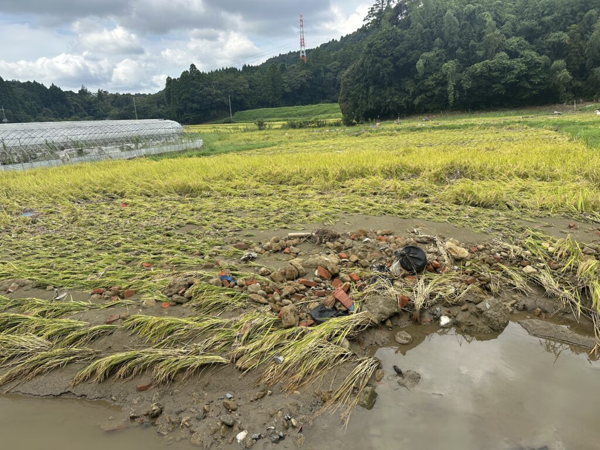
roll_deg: +3.1
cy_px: 225
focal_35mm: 24
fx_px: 416
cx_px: 300
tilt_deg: -13.7
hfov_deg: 71.6
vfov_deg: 56.8
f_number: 1.78
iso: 80
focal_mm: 6.86
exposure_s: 1/2028
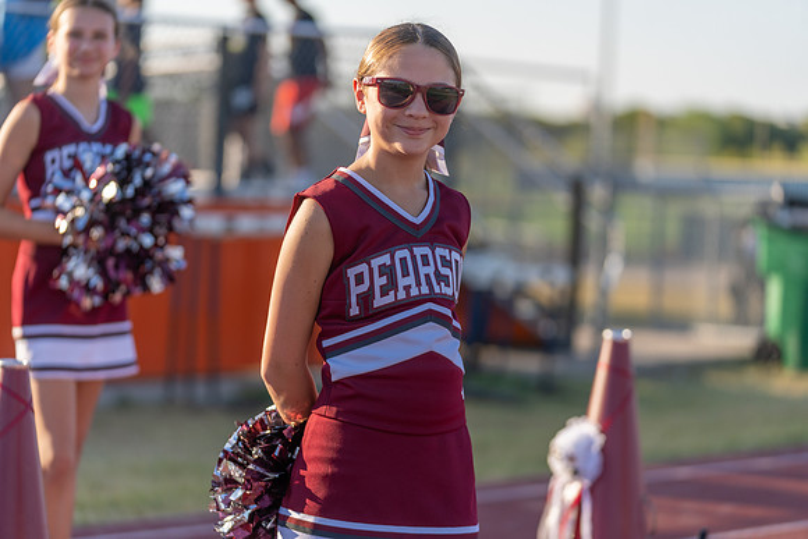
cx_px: 404
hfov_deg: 16.9
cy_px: 270
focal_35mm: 121
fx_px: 2716
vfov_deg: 11.3
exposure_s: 1/1000
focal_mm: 121
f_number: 2.8
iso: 100
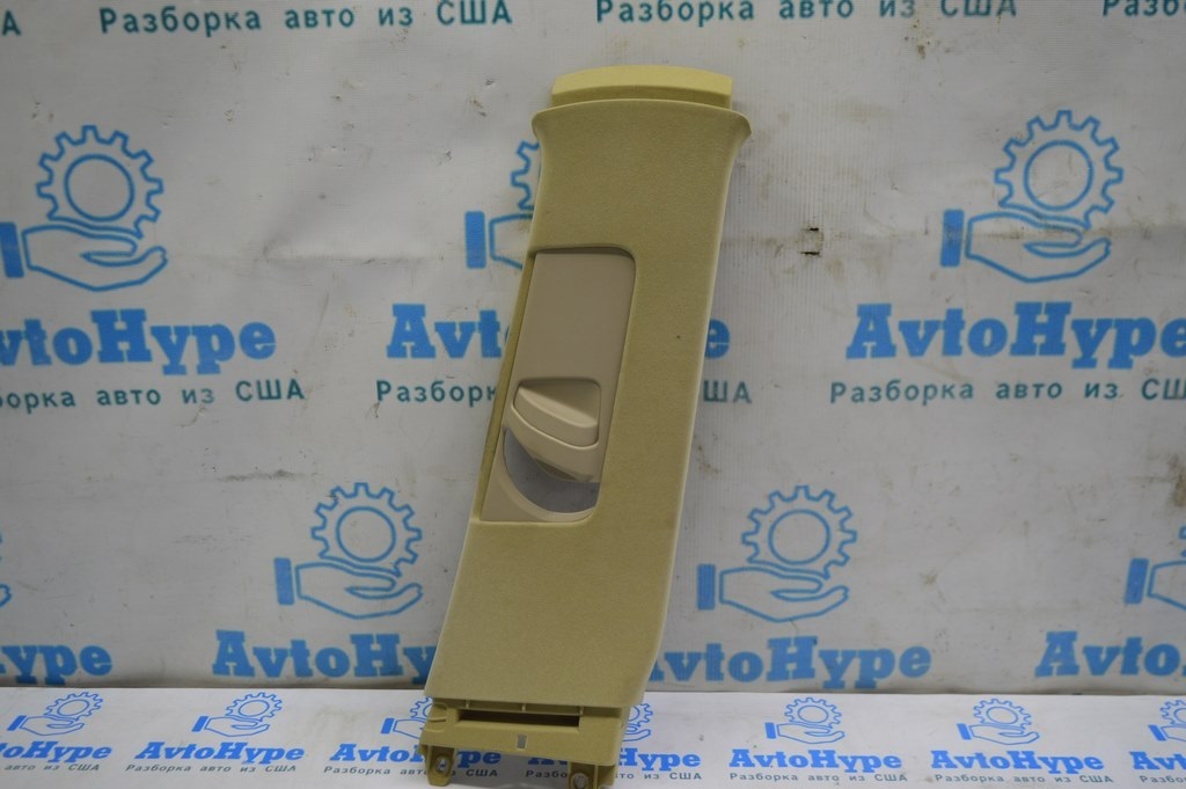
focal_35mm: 34
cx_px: 593
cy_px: 394
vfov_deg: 38.3
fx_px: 1136
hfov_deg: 55.1
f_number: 4
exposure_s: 1/60
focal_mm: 23
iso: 400
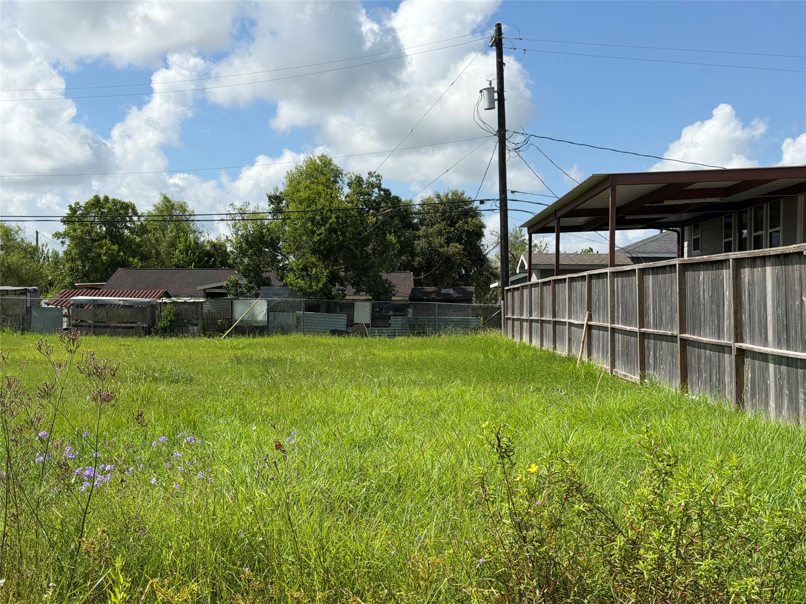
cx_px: 403
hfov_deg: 39.7
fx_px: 1118
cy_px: 302
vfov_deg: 30.3
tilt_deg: +0.8
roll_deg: -0.6
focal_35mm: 48
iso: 64
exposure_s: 1/6024
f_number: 1.78
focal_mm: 6.76
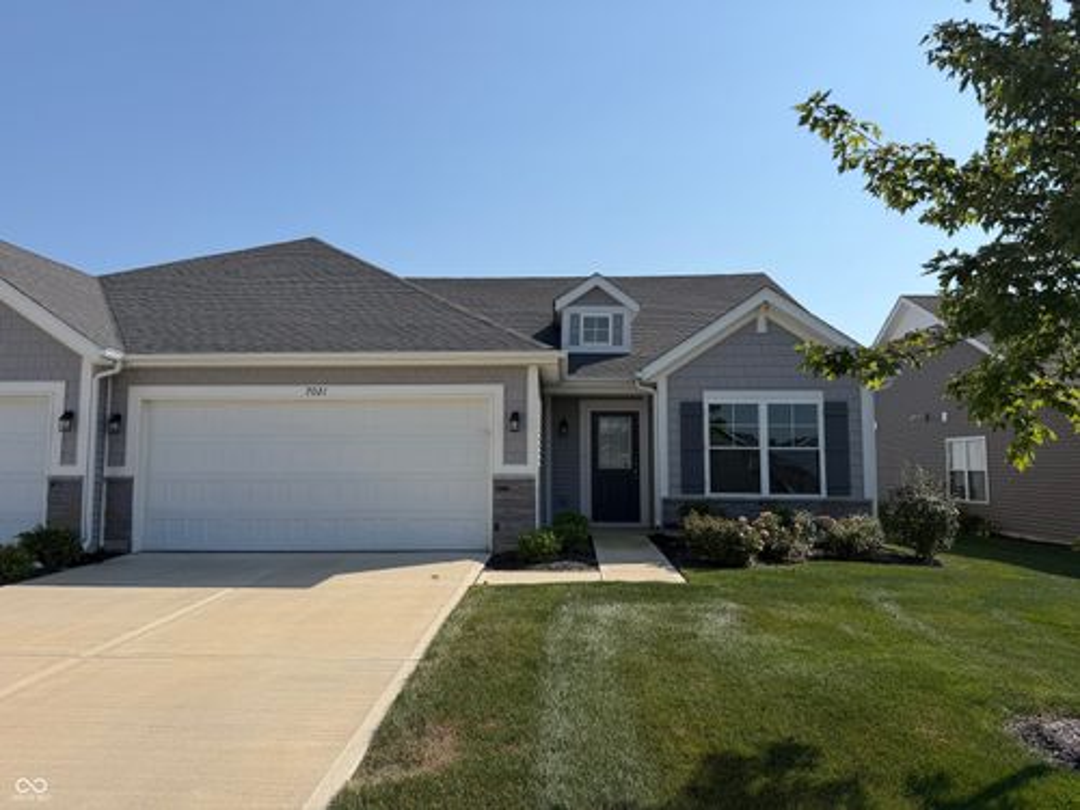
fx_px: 749
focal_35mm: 24
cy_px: 405
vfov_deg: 56.8
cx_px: 540
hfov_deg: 71.6
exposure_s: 1/6711
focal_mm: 6.76
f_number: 1.78
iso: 80
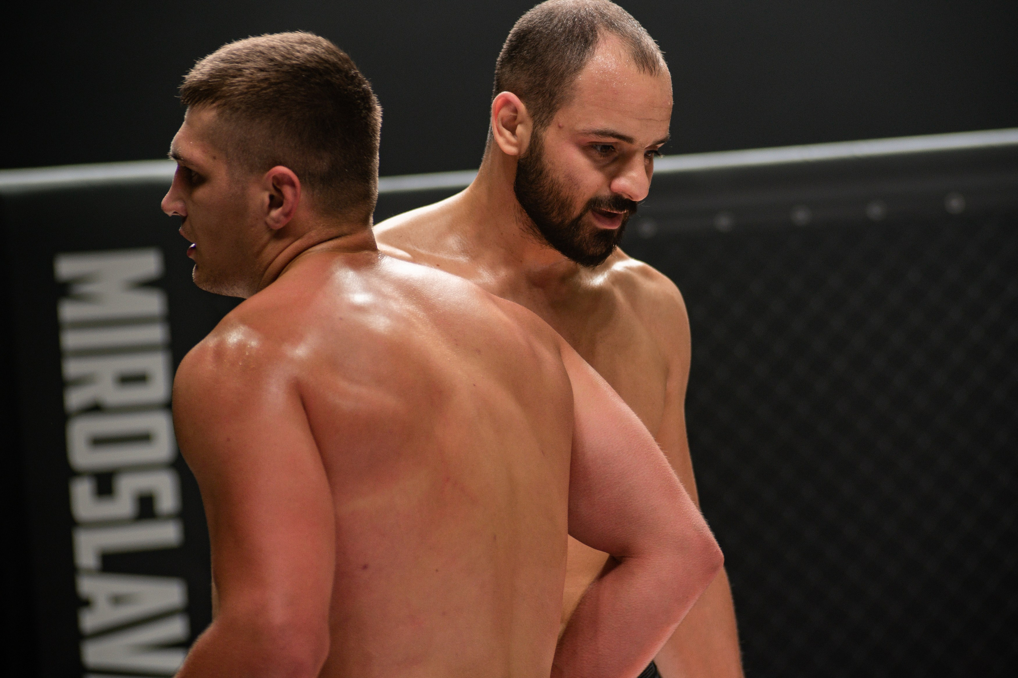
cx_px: 553
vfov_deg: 10.1
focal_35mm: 136
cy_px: 313
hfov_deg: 15.1
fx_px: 3843
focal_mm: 125
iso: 1000
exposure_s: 1/640
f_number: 4
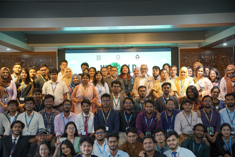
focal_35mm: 53
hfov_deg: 37.7
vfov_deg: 25.7
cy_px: 78
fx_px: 344
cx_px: 118
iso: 1250
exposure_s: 1/125
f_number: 2.8
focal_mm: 52.7
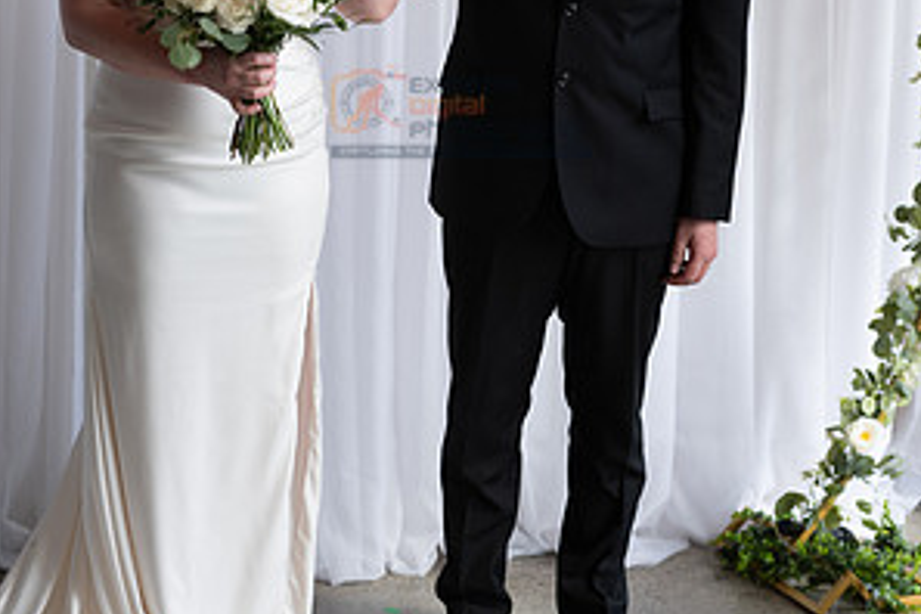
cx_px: 462
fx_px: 2712
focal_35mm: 106
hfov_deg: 19.3
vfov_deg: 12.9
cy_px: 112
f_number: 3.2
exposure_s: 1/160
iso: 160
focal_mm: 70
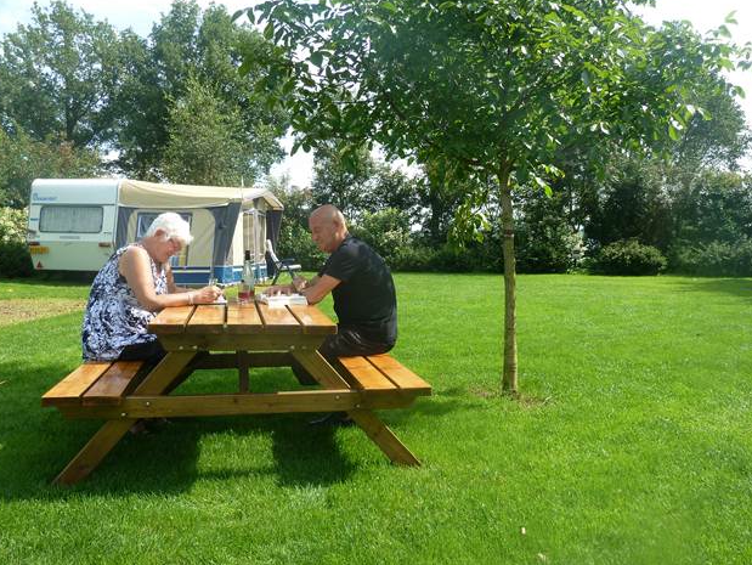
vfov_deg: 45.5
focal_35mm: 31
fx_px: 674
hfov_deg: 58.3
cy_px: 276
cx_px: 371
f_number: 4
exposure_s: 1/250
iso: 80
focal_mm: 5
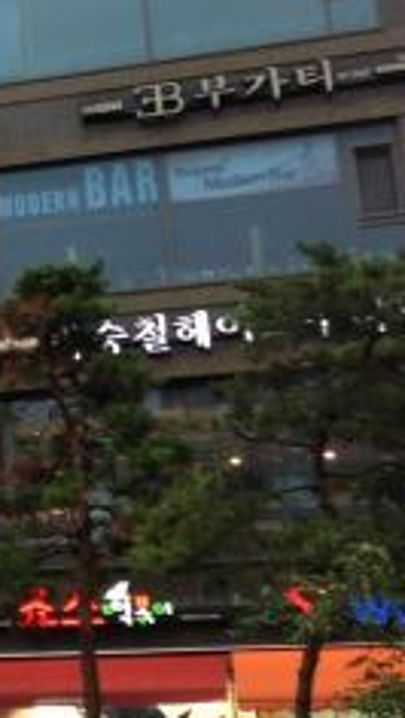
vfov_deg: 21.5
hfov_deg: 10.9
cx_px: -457
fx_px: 1887
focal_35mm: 99
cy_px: 300
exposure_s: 1/20
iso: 50
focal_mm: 4.13
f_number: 2.4
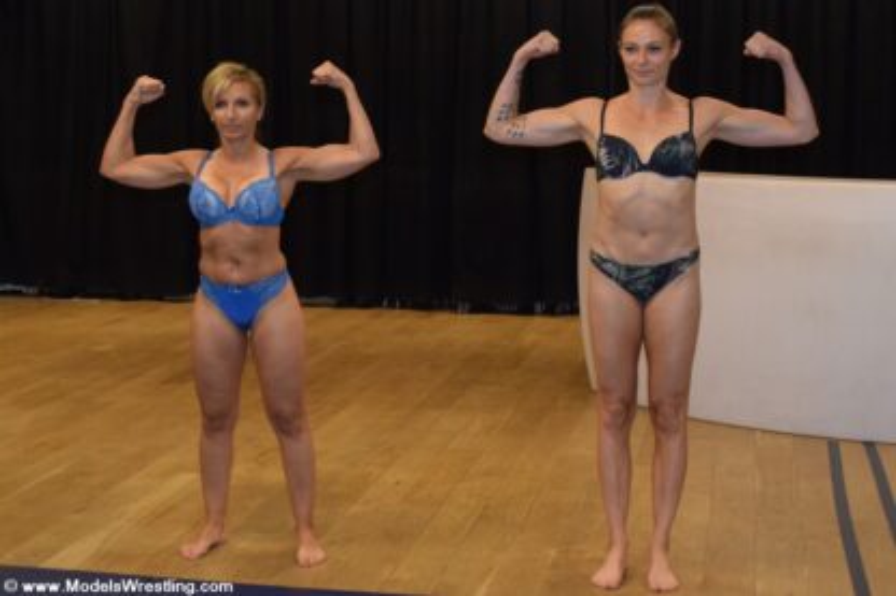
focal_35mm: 48
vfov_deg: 28.1
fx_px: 1194
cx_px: 448
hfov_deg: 41.1
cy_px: 298
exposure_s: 1/200
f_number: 4.8
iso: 2000
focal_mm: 32
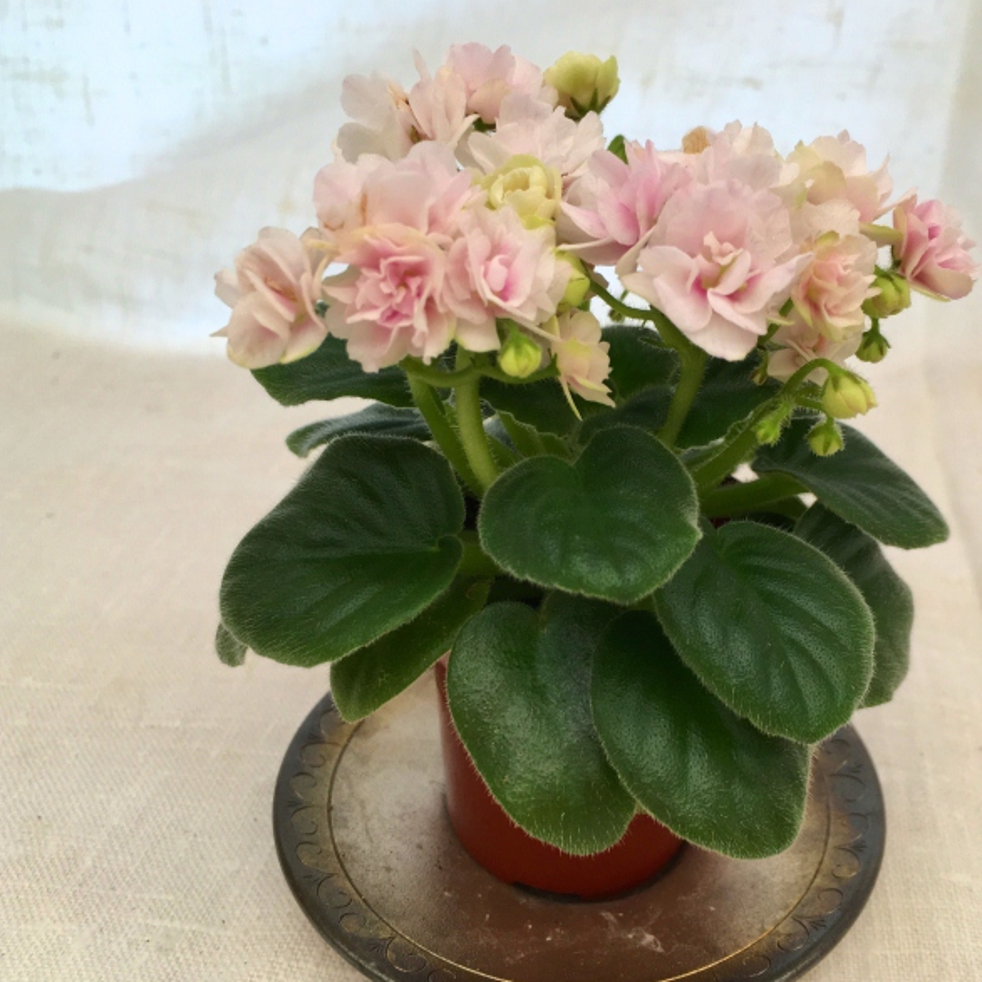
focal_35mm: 35
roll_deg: -1.3
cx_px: 615
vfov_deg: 47.2
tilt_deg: -28.2
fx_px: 1123
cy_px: 486
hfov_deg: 46.8
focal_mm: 4.15
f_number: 2.2
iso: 40
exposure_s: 1/100
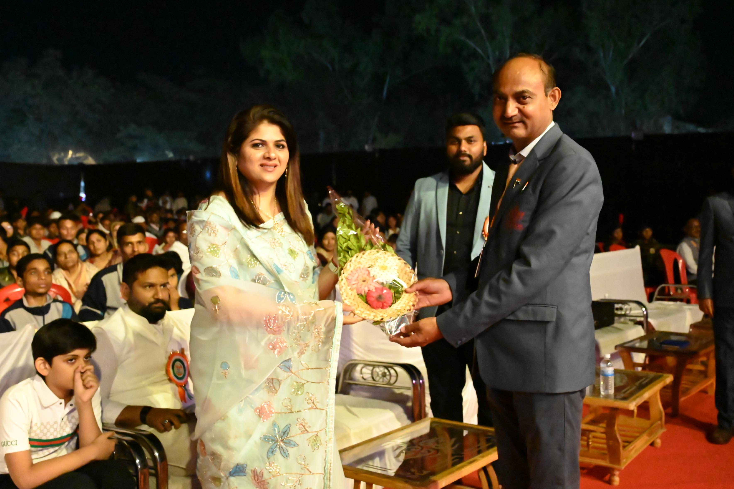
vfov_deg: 34.2
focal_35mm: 39
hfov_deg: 49.6
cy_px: 227
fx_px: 795
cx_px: 362
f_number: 5.6
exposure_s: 1/125
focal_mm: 36
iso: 40000
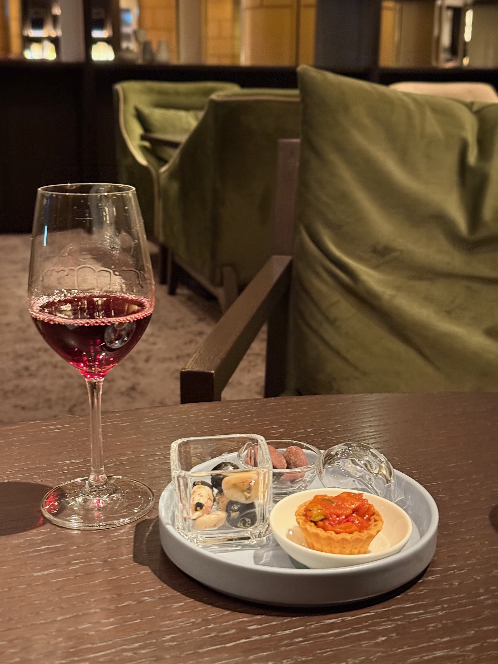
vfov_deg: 39.7
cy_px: 332
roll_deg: -1.0
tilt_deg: -14.9
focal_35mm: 48
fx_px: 921
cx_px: 249
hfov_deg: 30.3
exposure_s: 1/30
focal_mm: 6.76
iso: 640
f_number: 1.78
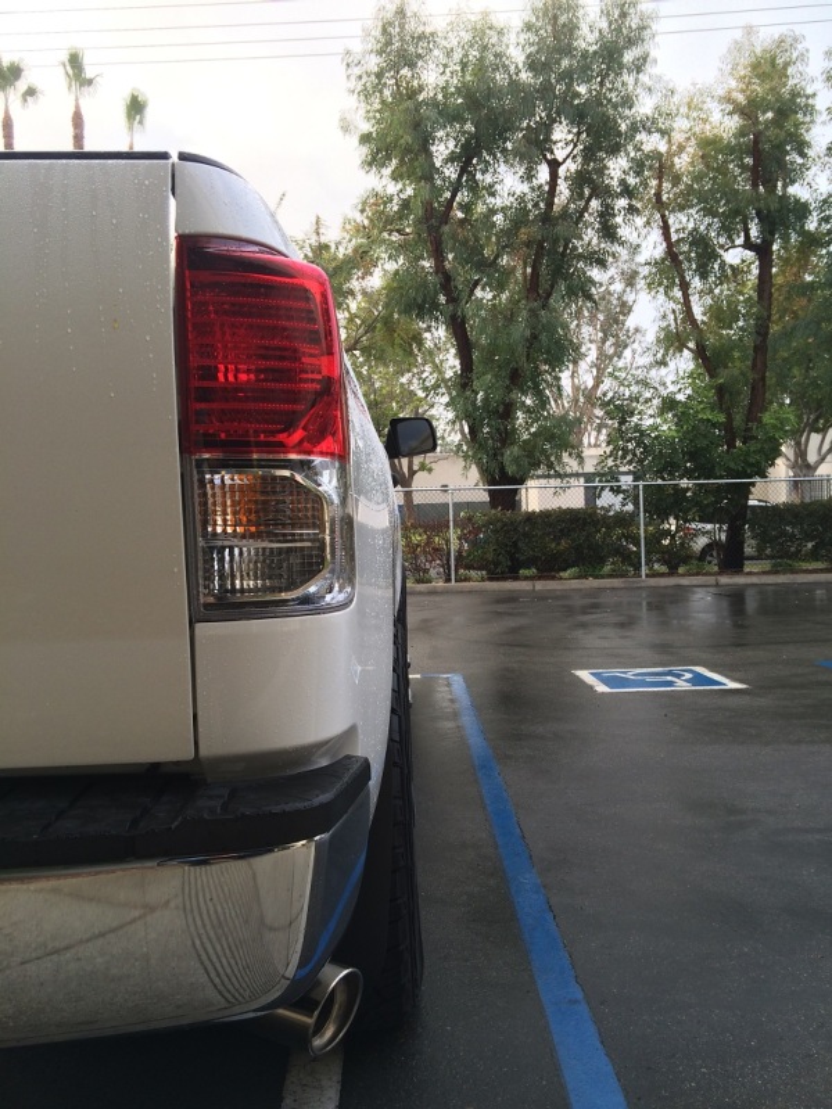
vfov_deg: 61.7
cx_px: 416
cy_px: 554
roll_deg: +3.0
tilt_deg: -3.5
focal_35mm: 29
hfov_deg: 48.2
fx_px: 929
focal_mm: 4.15
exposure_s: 1/120
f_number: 2.2
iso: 32
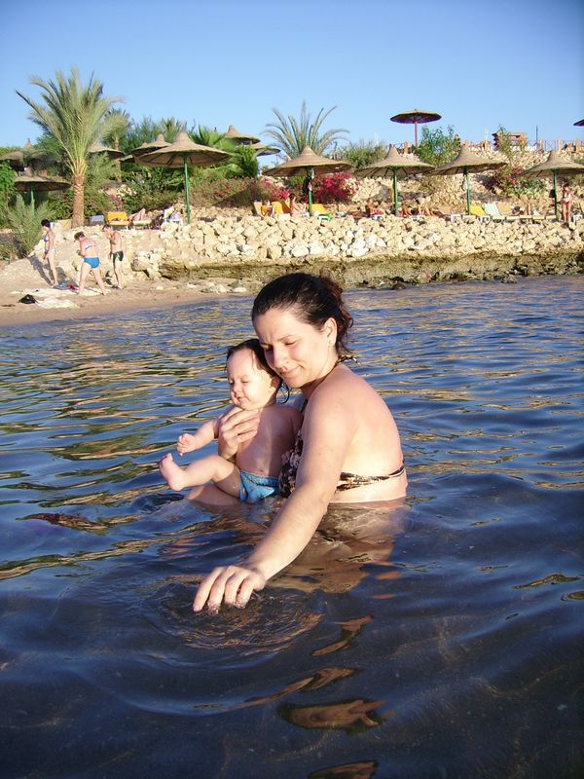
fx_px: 787
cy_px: 390
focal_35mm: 35
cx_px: 292
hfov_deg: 40.7
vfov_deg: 52.6
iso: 50
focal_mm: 5.95
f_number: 2.8
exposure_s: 1/545
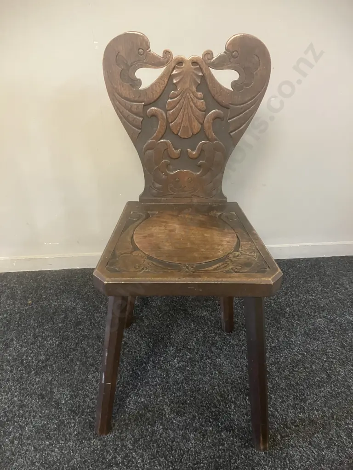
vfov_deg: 63.4
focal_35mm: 28
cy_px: 235
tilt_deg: -30.3
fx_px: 381
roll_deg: +0.6
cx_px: 176
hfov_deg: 49.7
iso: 320
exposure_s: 1/25
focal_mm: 3.99
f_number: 1.8
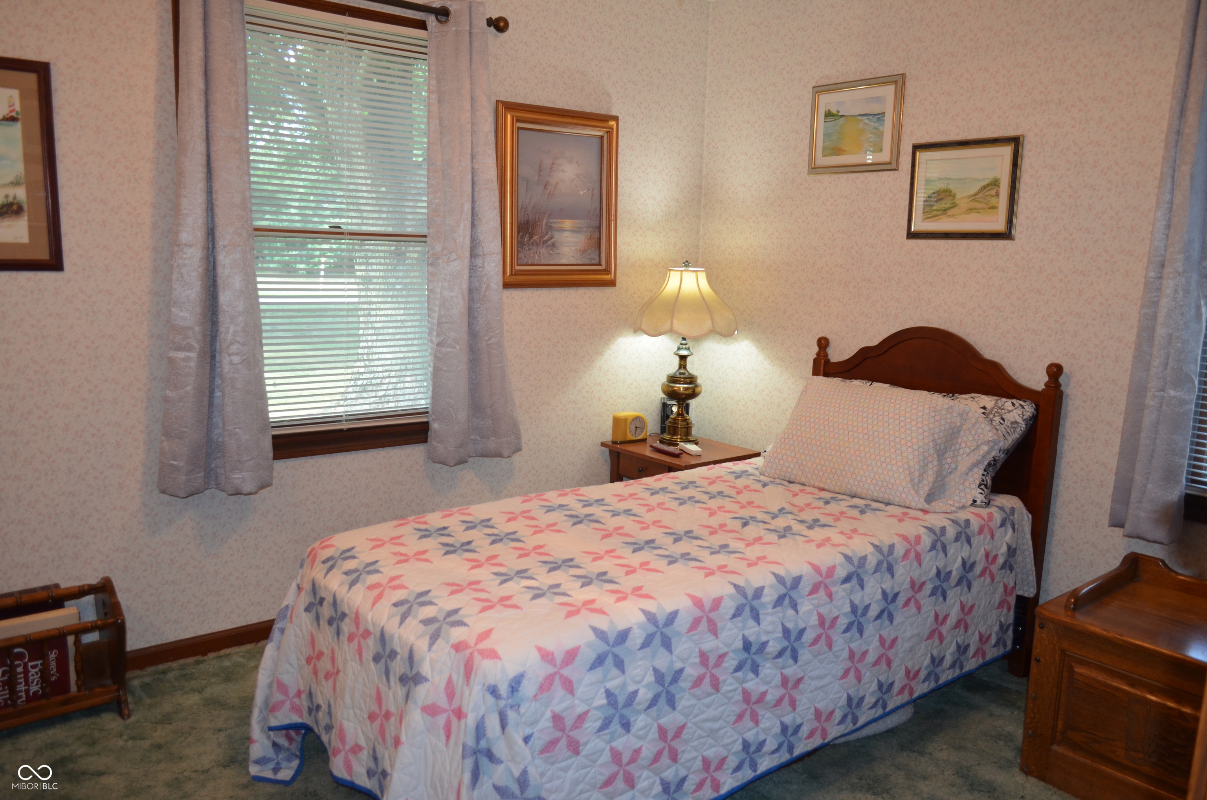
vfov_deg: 47.7
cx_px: 604
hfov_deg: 67.5
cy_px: 400
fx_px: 903
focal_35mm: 27
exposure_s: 1/60
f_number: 3.5
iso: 720
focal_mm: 18
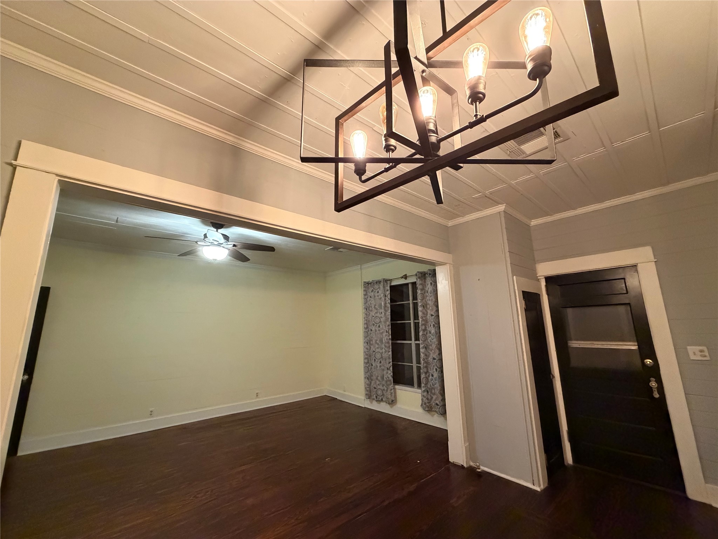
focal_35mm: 14
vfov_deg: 85.7
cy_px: 270
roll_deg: +0.8
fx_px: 290
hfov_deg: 102.1
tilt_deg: +12.1
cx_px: 359
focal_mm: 2.22
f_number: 2.2
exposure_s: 1/60
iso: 800
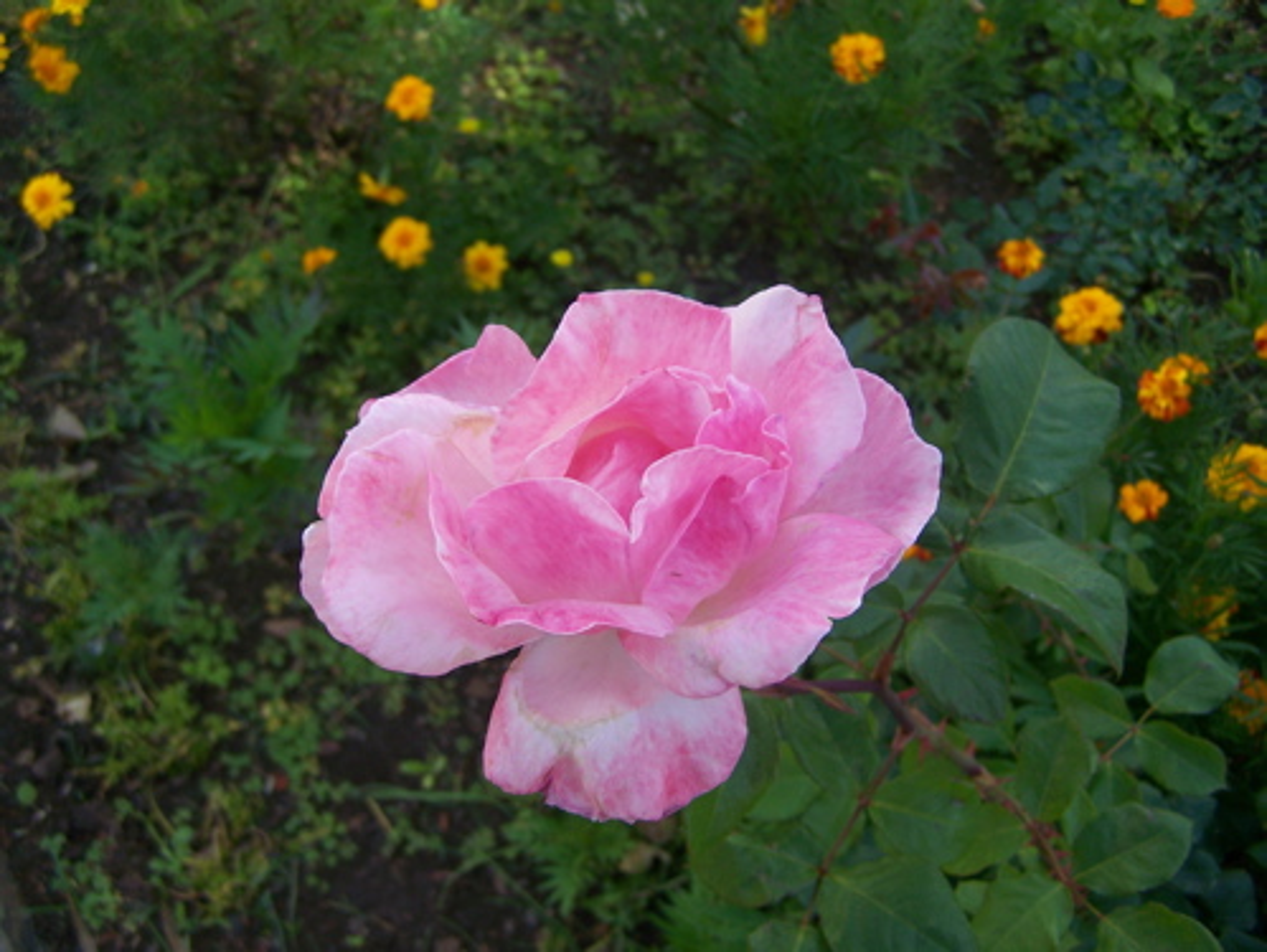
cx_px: 634
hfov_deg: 48.9
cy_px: 476
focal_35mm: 38
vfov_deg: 37.8
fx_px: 1392
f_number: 2.8
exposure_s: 1/400
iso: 80
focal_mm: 6.3
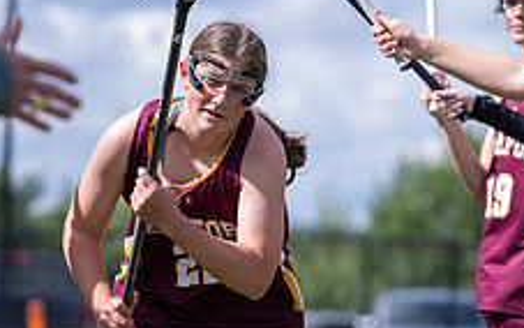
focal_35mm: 364
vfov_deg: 3.6
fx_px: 5199
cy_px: 158
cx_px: 323
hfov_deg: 5.8
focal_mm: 140
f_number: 3.5
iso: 280
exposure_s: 1/2000
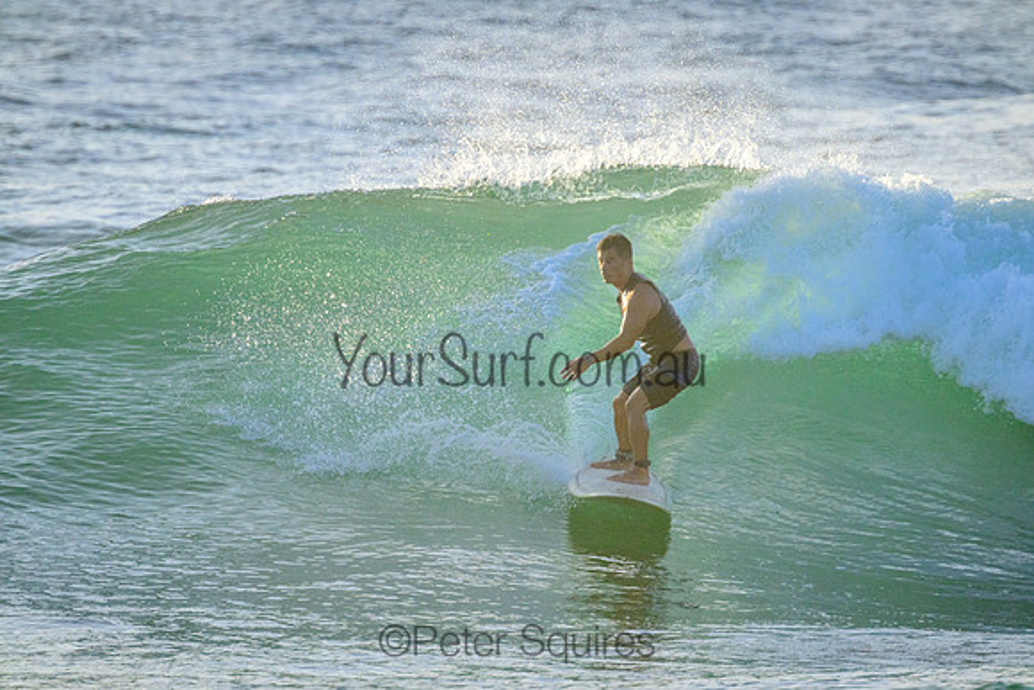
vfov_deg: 1.7
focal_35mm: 800
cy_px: 345
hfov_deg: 2.6
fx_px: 22982
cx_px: 517
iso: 2200
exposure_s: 1/2000
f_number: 11
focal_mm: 800
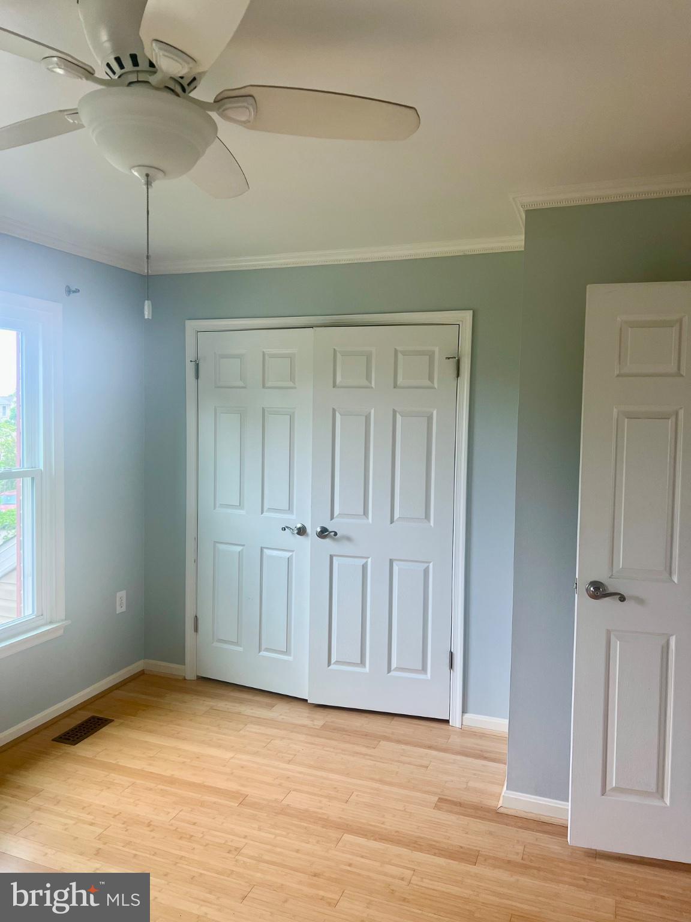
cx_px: 346
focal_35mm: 26
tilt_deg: -3.2
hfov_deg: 53.1
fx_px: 692
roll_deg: -3.1
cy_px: 461
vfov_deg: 67.3
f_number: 1.5
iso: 80
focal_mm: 5.7
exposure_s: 1/121
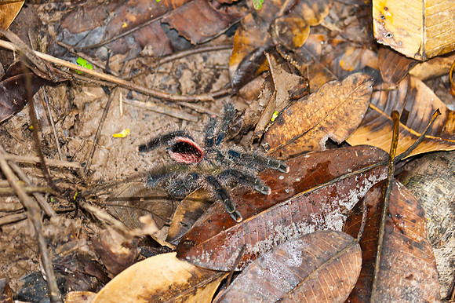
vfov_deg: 13.0
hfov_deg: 19.5
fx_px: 1326
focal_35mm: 105
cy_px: 152
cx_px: 228
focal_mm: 105
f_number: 4
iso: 280
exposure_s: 1/15
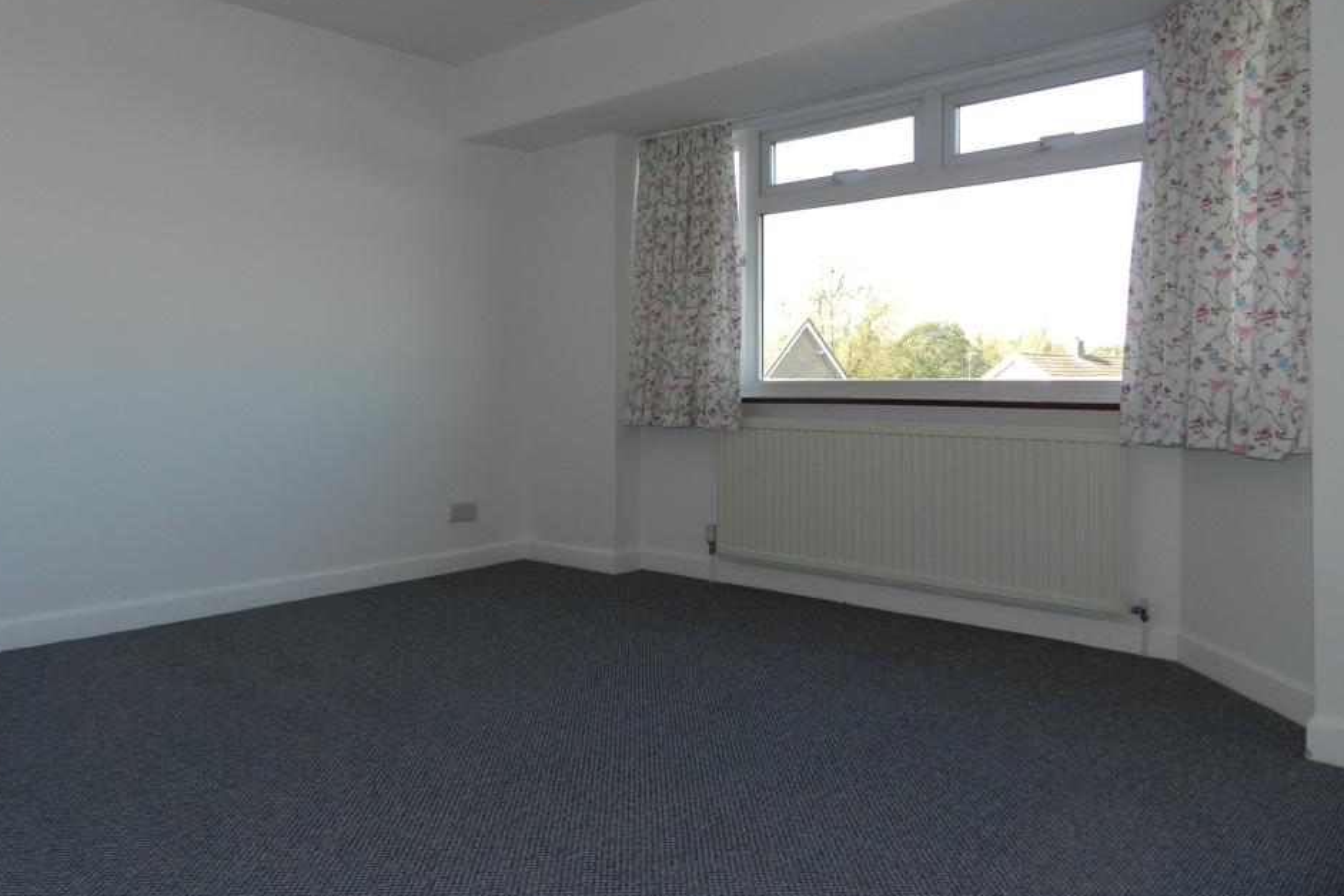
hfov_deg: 69.3
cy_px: 370
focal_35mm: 26
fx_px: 971
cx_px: 618
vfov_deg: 49.3
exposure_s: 1/160
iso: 160
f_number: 3.4
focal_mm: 4
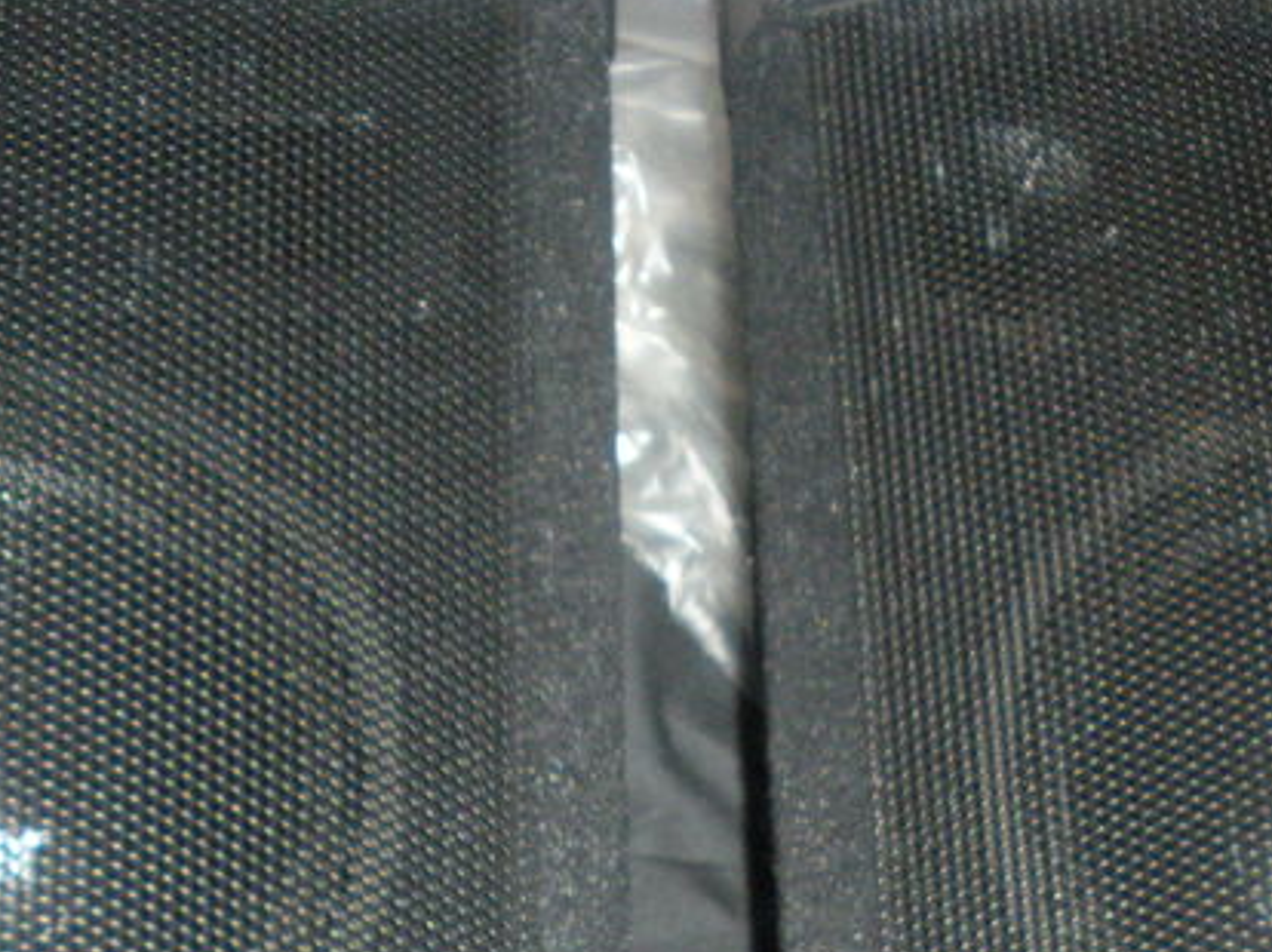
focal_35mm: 87
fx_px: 3195
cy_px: 992
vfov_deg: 16.5
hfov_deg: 22.5
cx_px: 645
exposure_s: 1/60
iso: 362
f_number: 3.5
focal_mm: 6.3
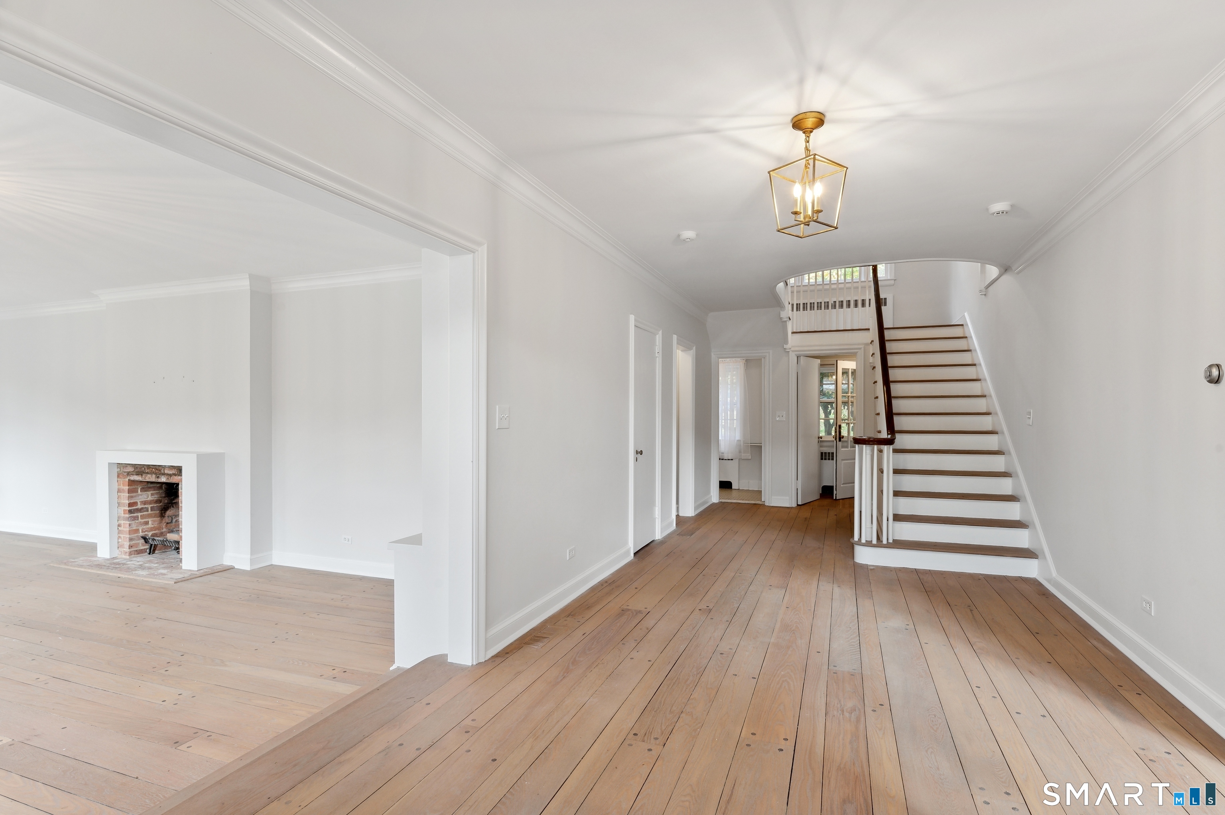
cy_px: 408
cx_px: 612
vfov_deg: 68.8
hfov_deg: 91.7
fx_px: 595
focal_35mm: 18
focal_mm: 17.5
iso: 200
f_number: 11
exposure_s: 1/6
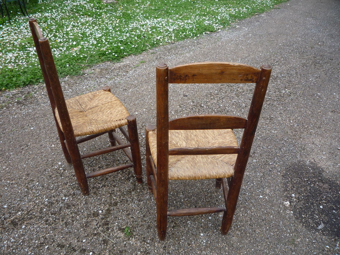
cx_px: 170
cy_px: 128
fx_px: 295
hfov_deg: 60.0
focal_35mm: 30
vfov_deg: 46.8
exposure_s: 1/200
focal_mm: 5.2
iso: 100
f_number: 4
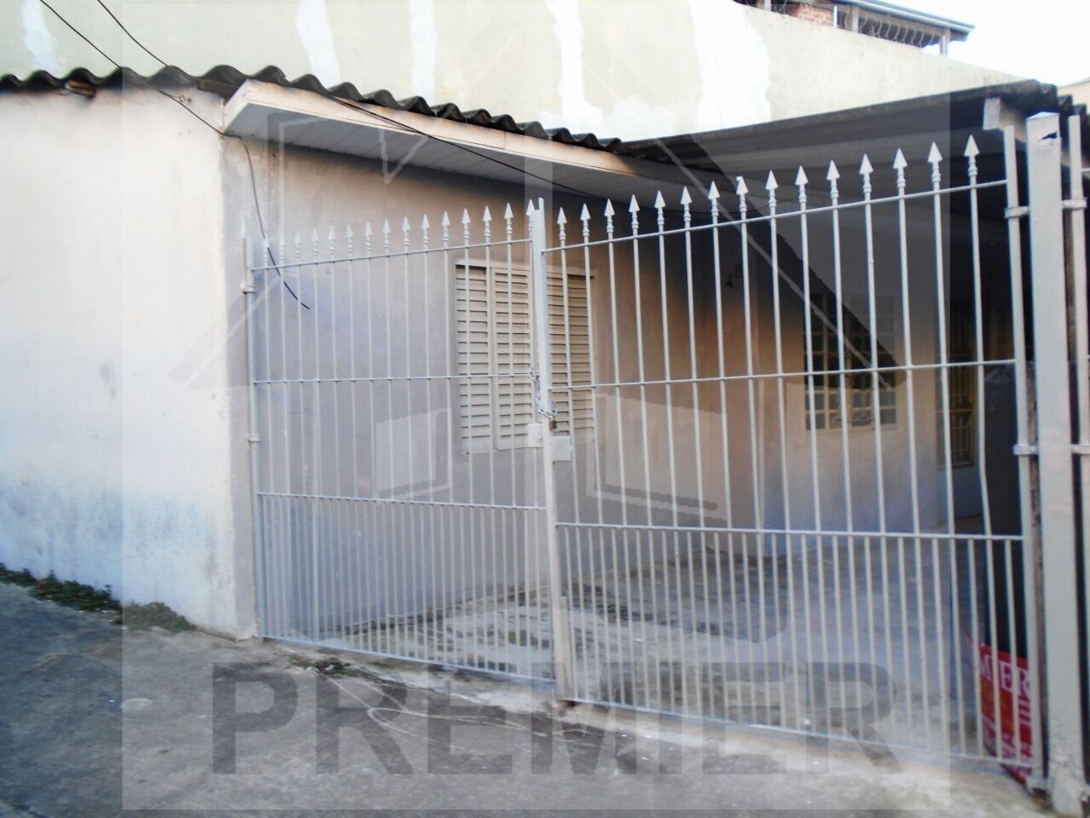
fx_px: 819
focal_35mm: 26
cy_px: 409
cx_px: 545
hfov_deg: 67.3
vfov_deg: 53.1
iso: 100
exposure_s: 1/30
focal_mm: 4.6
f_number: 3.2
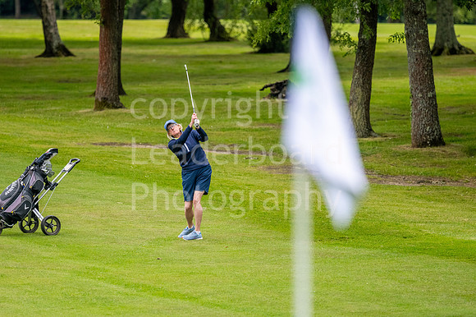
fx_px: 5946
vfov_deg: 3.1
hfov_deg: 4.6
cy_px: 158
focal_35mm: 450
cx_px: 238
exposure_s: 1/2000
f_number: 4
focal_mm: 300
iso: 500
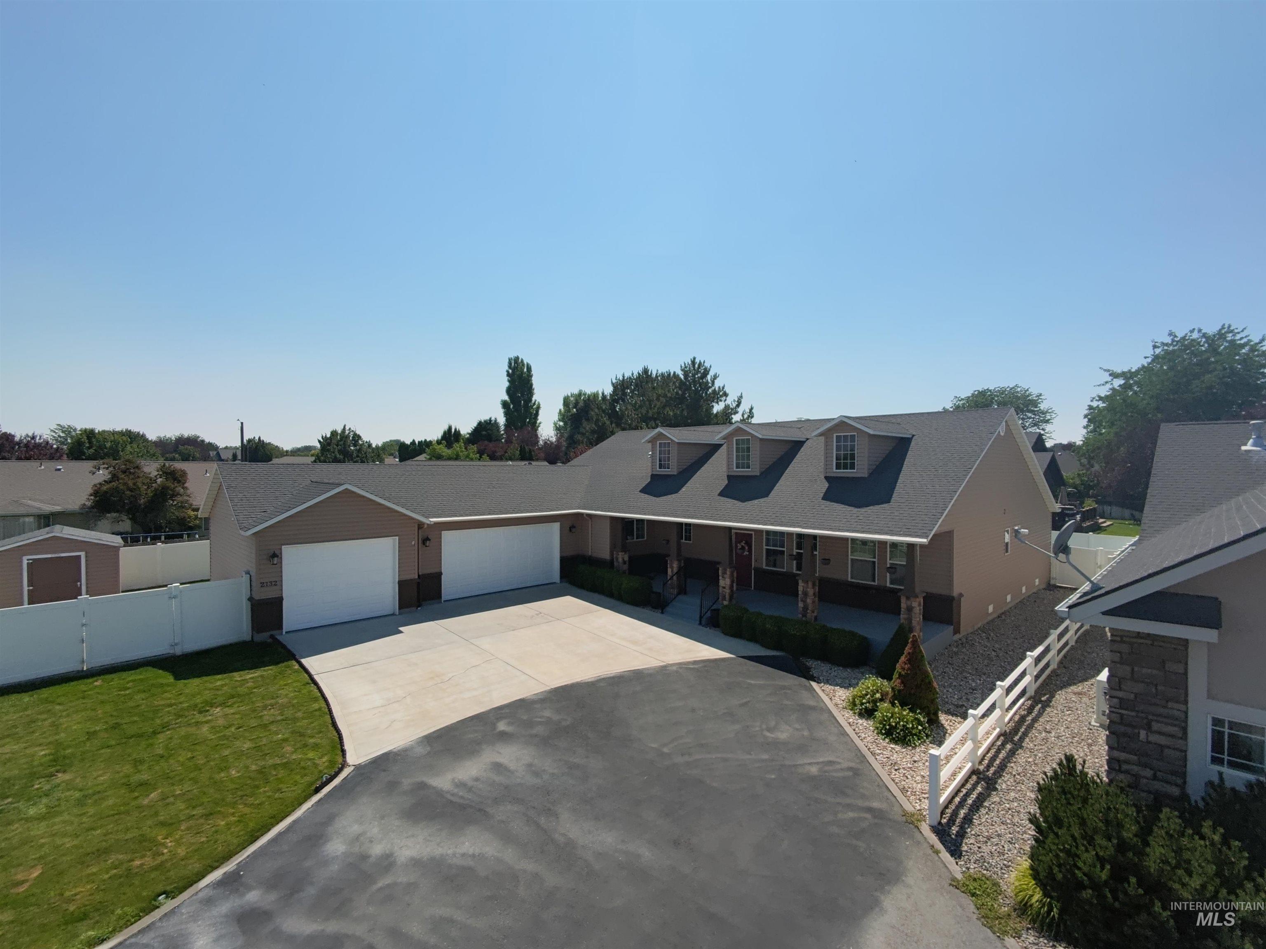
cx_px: 633
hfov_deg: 94.5
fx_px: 585
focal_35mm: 16
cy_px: 474
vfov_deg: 78.1
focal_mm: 16
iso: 106
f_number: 2.55
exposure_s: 1/2547
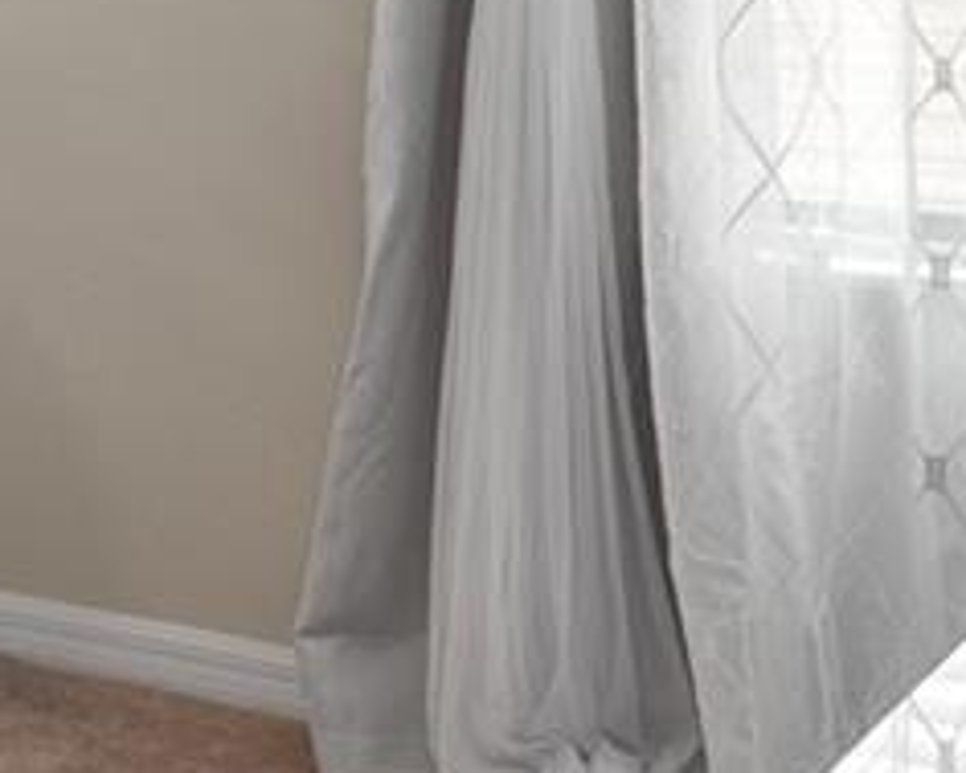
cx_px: -655
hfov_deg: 15.7
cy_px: -299
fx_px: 3089
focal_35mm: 108
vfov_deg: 13.6
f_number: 8
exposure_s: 1/4
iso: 400
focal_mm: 17
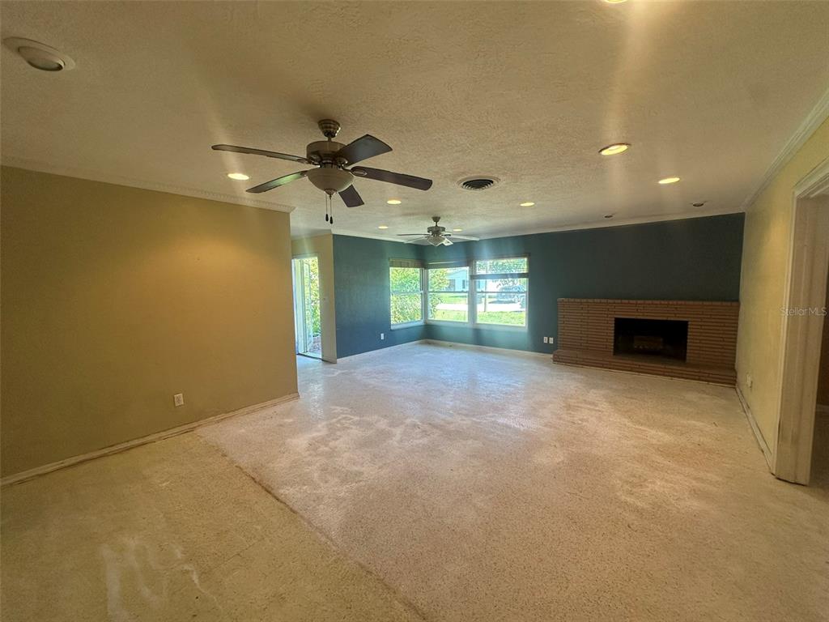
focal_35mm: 14
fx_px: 335
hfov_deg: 102.1
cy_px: 311
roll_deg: -1.6
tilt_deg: -3.8
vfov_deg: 85.7
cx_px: 414
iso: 125
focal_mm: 2.22
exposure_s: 1/120
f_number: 2.2
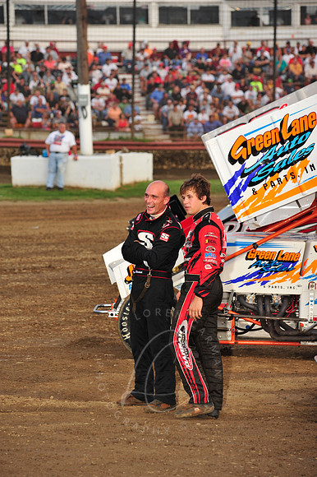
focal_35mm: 200
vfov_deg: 10.3
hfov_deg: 6.9
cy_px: 238
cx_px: 158
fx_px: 2645
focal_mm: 200
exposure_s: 1/320
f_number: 7.1
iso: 640
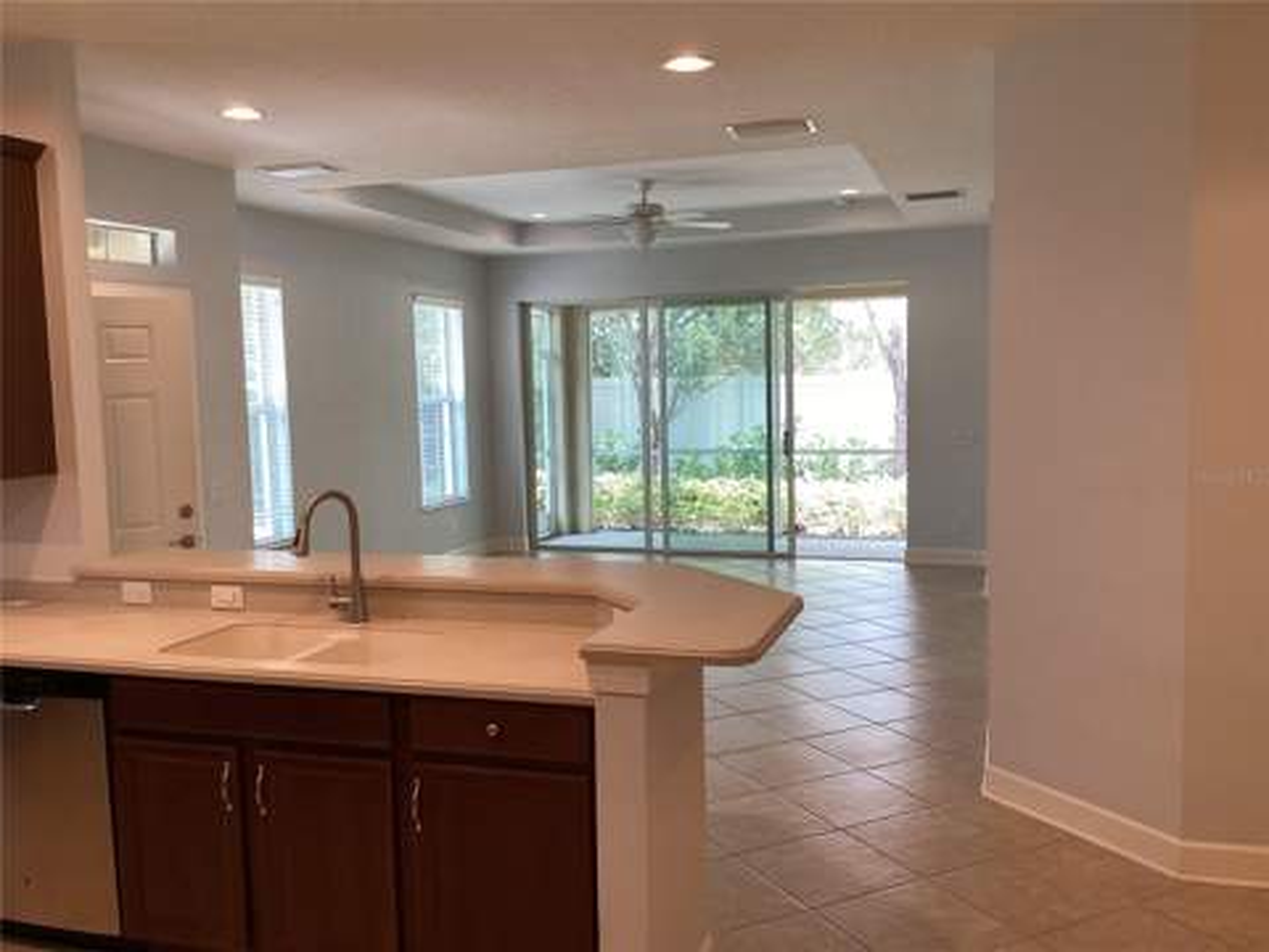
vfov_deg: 45.4
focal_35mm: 31
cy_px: 476
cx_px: 634
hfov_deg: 58.4
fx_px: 1136
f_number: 2.4
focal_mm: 3.3
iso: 64
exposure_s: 1/60
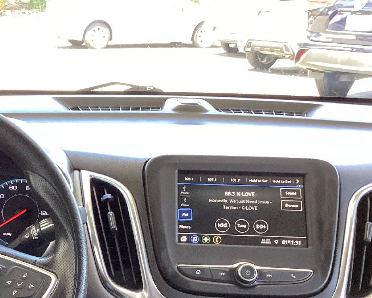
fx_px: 683
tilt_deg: -25.7
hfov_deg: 29.1
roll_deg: +2.2
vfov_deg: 24.0
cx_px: 28
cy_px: 263
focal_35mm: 62
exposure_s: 1/60
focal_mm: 3.3
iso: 100
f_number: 2.4
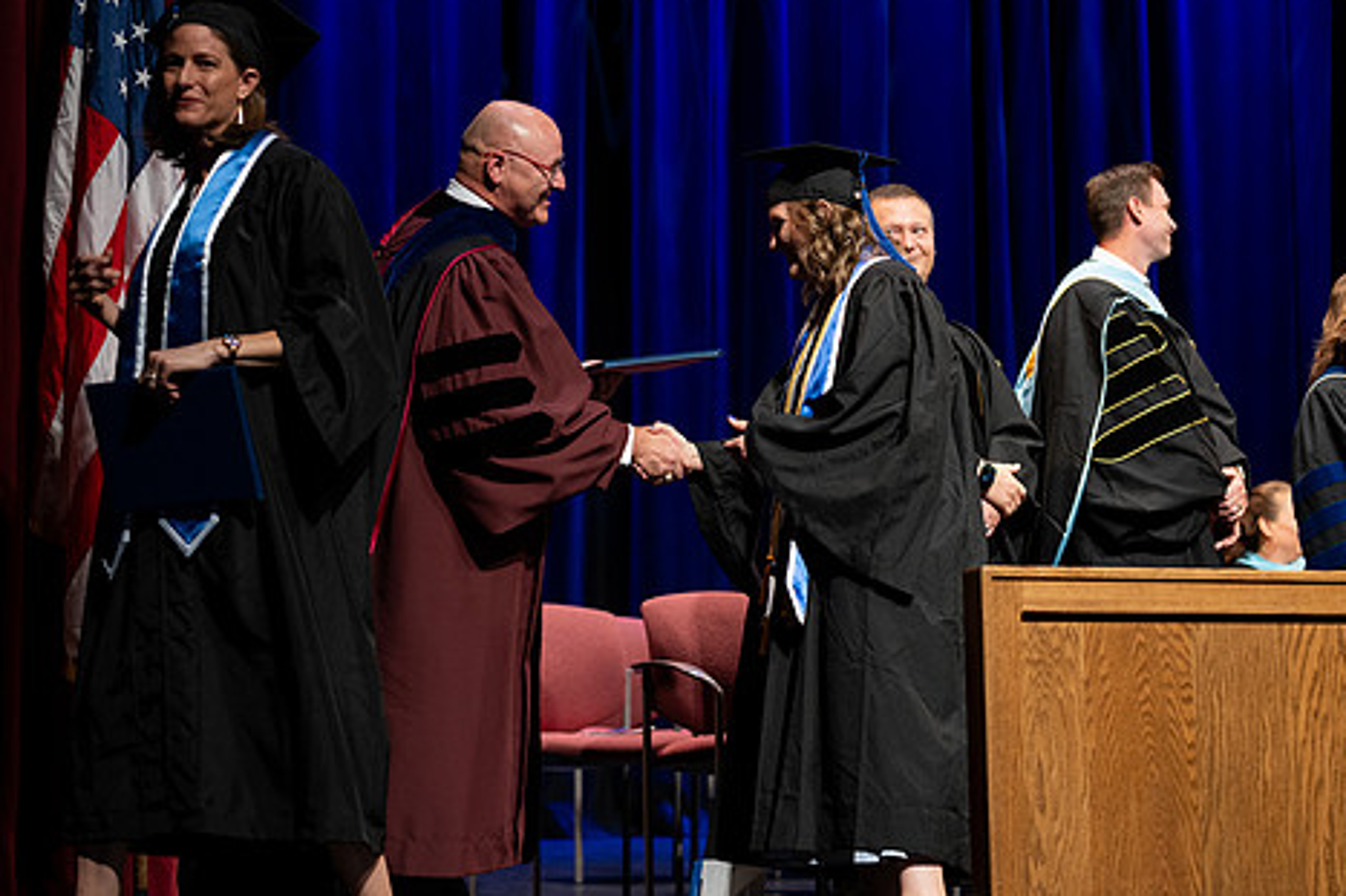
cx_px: 625
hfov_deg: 23.4
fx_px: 3252
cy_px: 514
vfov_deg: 15.7
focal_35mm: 87
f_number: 2.8
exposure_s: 1/250
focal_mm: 70
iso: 640
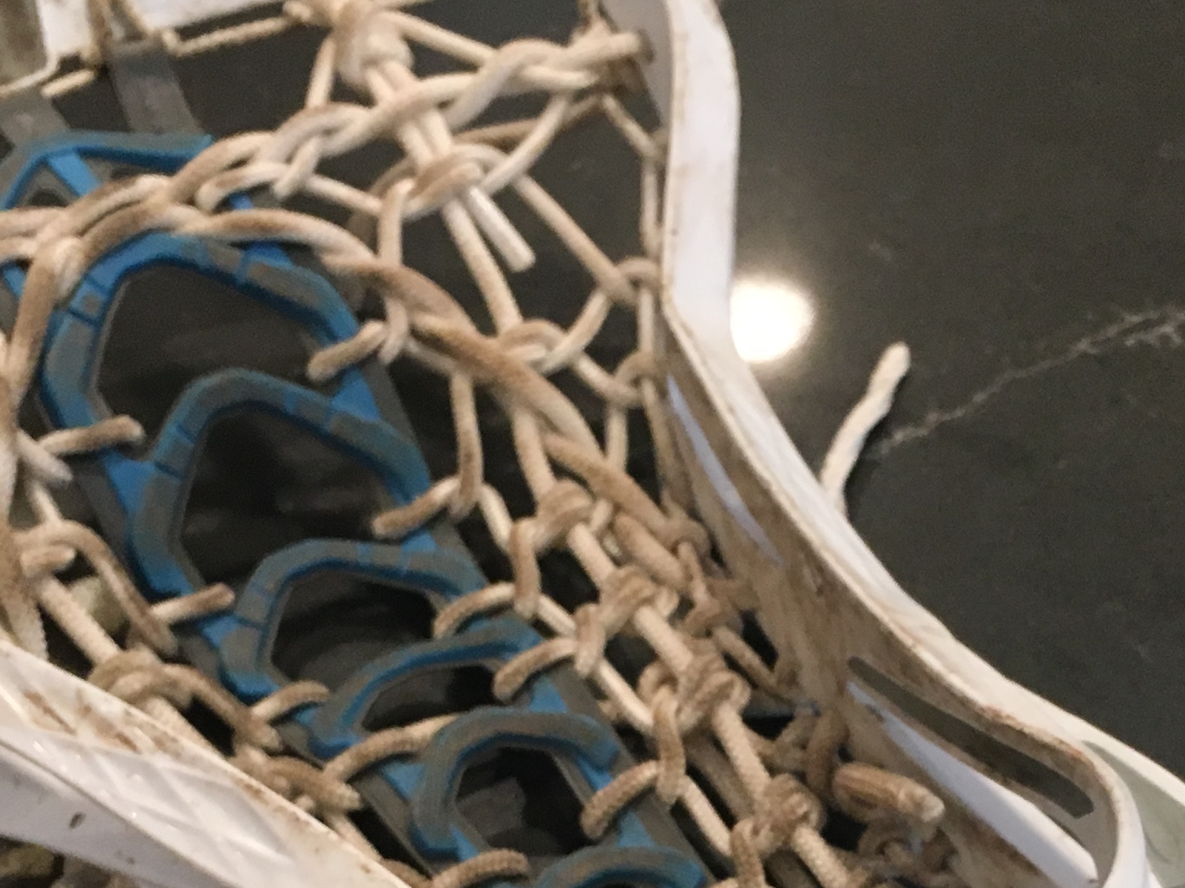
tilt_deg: -47.6
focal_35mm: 73
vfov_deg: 19.5
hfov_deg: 26.4
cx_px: 860
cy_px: 902
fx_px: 2499
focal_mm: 4.15
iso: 40
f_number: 2.2
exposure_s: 1/30
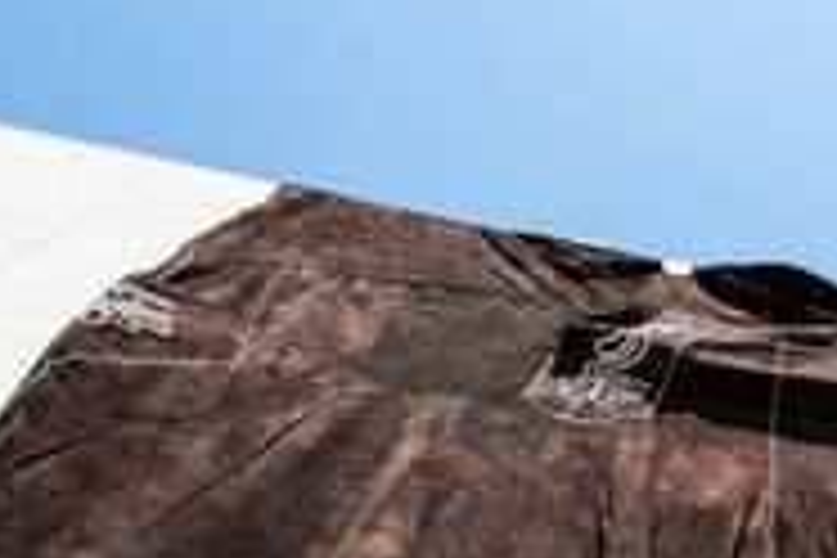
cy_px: 718
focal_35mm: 44
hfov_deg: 37.5
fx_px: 1023
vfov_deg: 26.2
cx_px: 914
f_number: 9
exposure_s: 1/250
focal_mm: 16
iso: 200
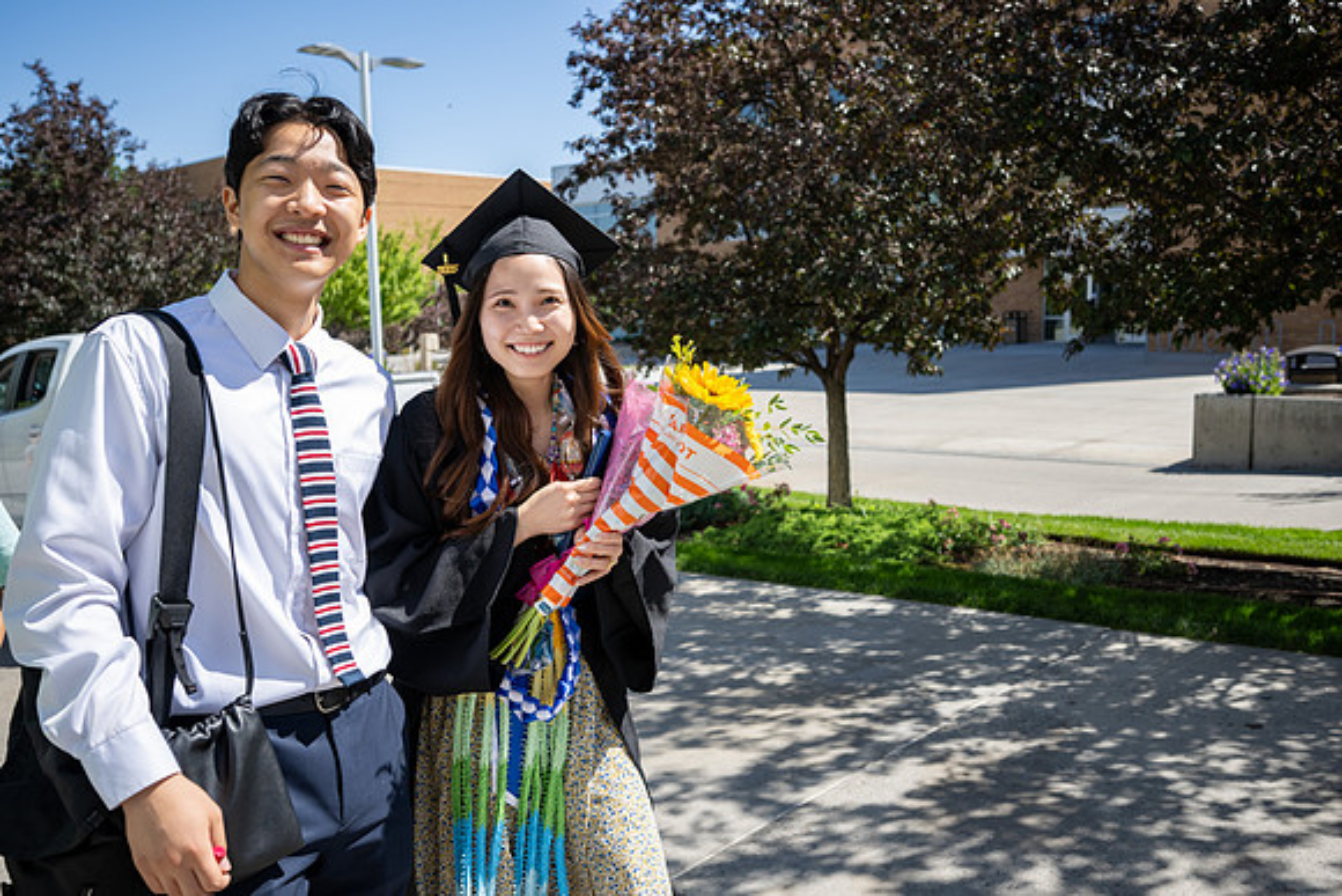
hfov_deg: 61.9
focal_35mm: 30
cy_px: 448
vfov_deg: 43.6
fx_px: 1119
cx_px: 671
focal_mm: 30
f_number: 4
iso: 100
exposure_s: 1/800
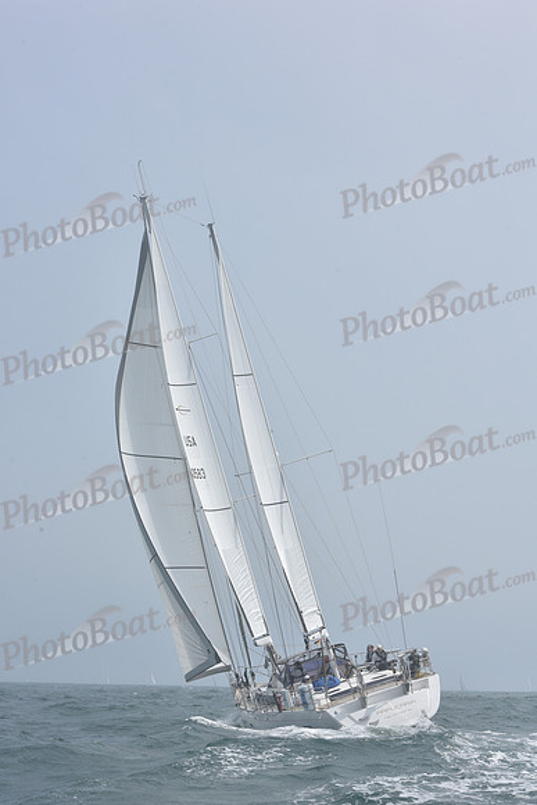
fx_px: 1565
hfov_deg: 19.5
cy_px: 402
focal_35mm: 70
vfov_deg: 28.8
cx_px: 268
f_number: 13
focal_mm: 70
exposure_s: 1/800
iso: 320
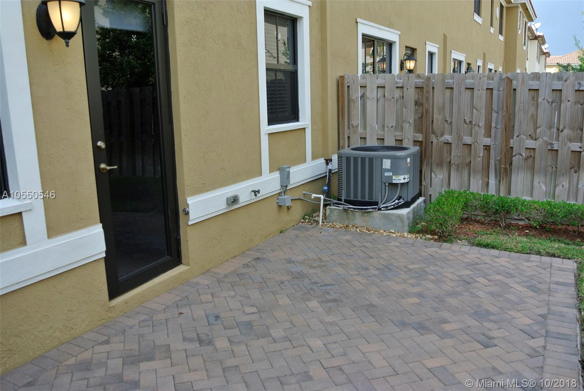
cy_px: 196
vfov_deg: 43.7
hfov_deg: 61.9
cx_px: 292
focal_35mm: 30
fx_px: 487
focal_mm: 11.4
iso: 100
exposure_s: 1/320
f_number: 4.5
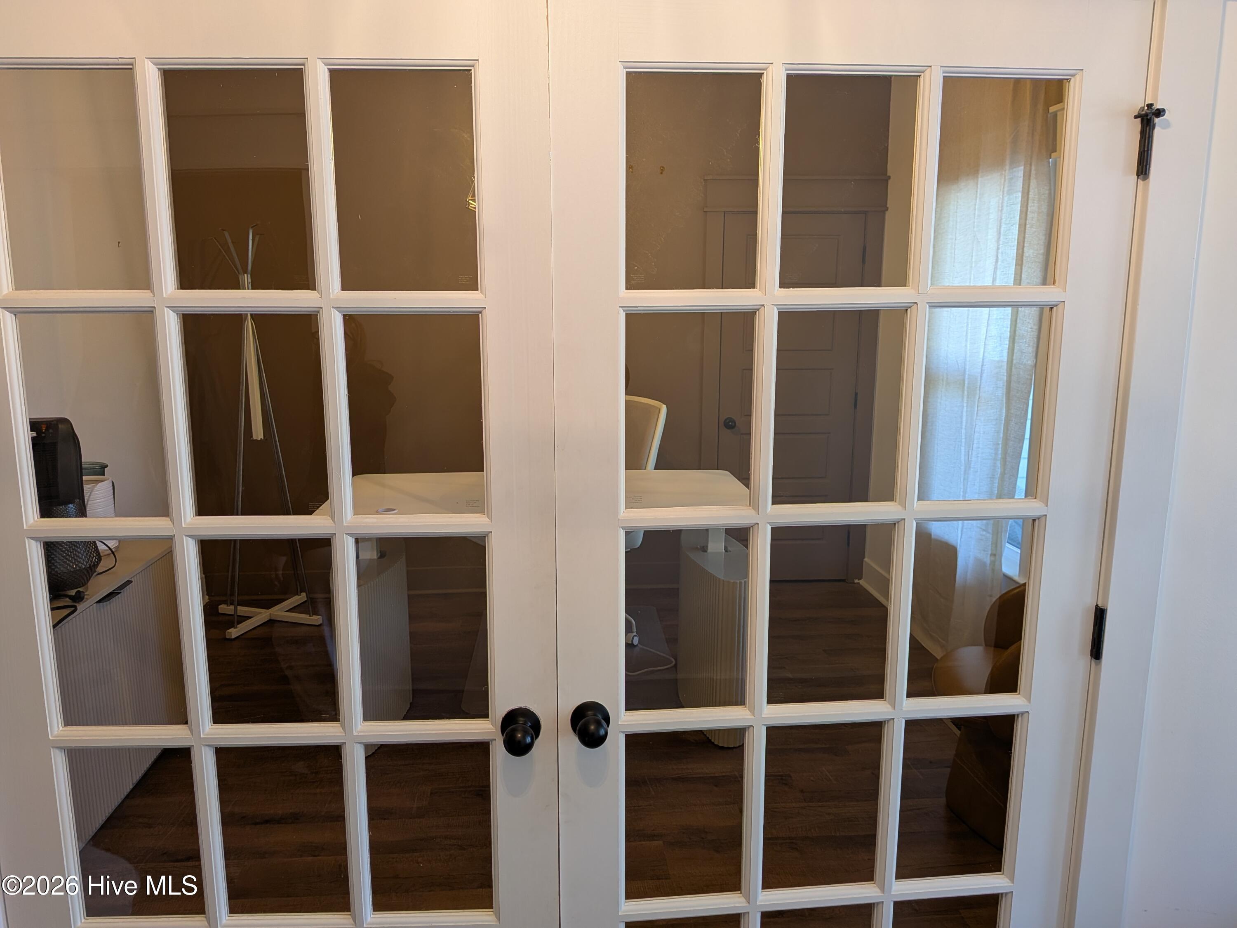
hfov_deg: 71.6
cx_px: 618
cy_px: 464
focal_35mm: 24
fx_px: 858
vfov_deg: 56.8
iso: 68
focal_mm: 4.53
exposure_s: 1/25
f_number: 1.7
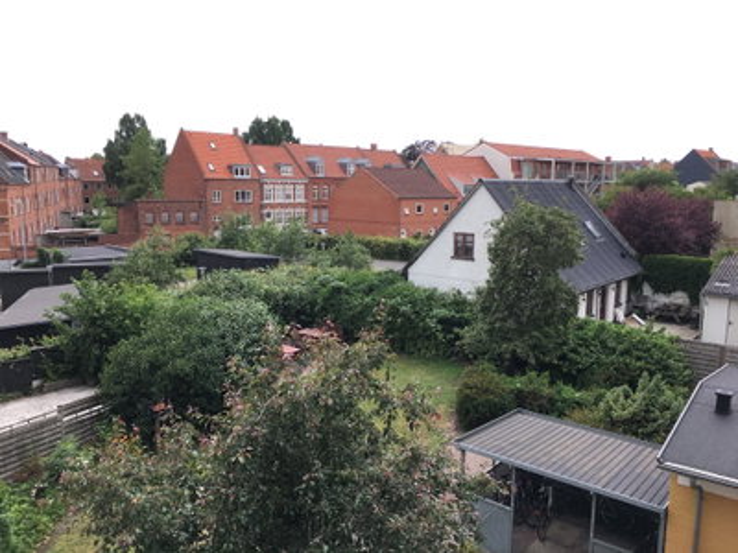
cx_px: 369
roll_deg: -0.6
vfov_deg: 48.2
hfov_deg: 61.7
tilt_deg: -7.3
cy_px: 276
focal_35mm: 29
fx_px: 618
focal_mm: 4.15
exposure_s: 1/232
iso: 25
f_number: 2.2
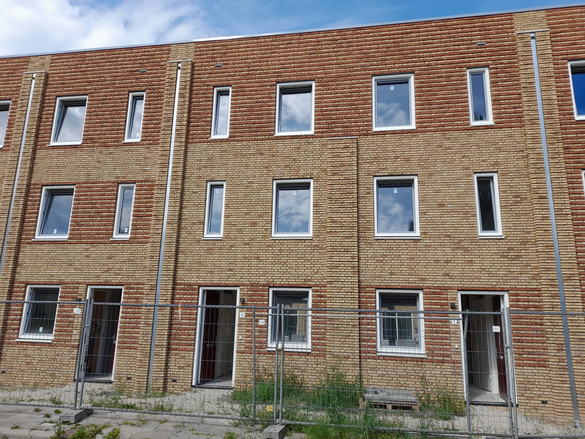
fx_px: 422
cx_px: 292
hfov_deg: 69.4
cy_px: 220
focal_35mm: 25
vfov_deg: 54.9
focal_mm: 4.6
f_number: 2
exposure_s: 1/637
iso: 20
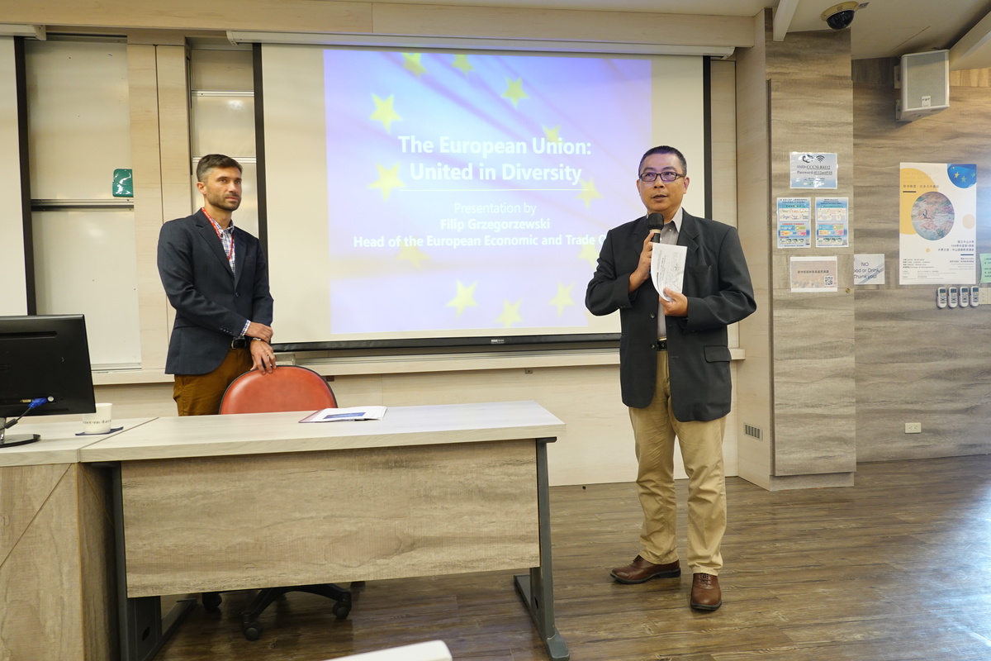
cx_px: 496
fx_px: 661
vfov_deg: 53.1
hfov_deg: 73.7
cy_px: 330
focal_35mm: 24
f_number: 2.8
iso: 250
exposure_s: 1/30
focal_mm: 9
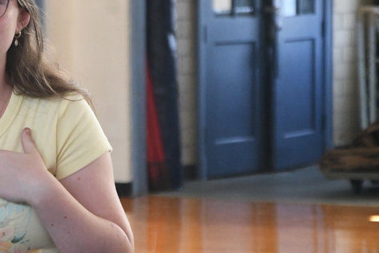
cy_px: 132
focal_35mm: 274
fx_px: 2887
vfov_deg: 5.0
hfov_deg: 7.5
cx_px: -12
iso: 5000
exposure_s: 1/320
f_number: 5.6
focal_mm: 85
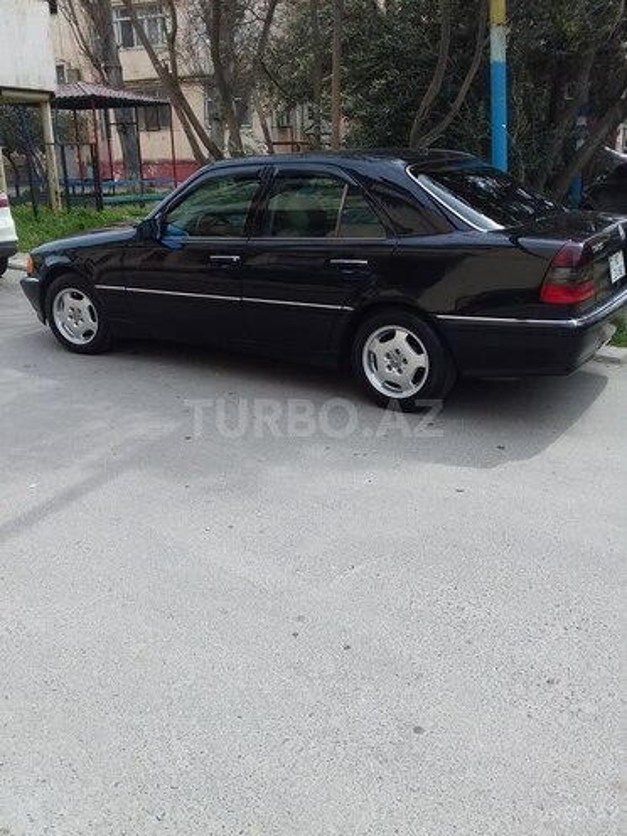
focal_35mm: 31
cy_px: 418
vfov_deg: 58.4
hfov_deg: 45.4
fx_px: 749
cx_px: 314
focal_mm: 3.3
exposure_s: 1/715
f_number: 2.2
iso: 40
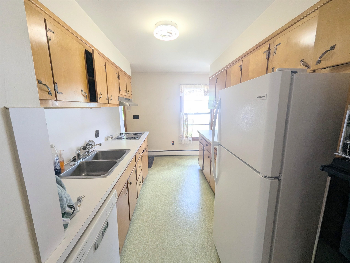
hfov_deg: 106.1
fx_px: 132
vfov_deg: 90.1
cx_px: 175
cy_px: 132
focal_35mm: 13
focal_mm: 1.95
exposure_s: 1/120
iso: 89
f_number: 2.2
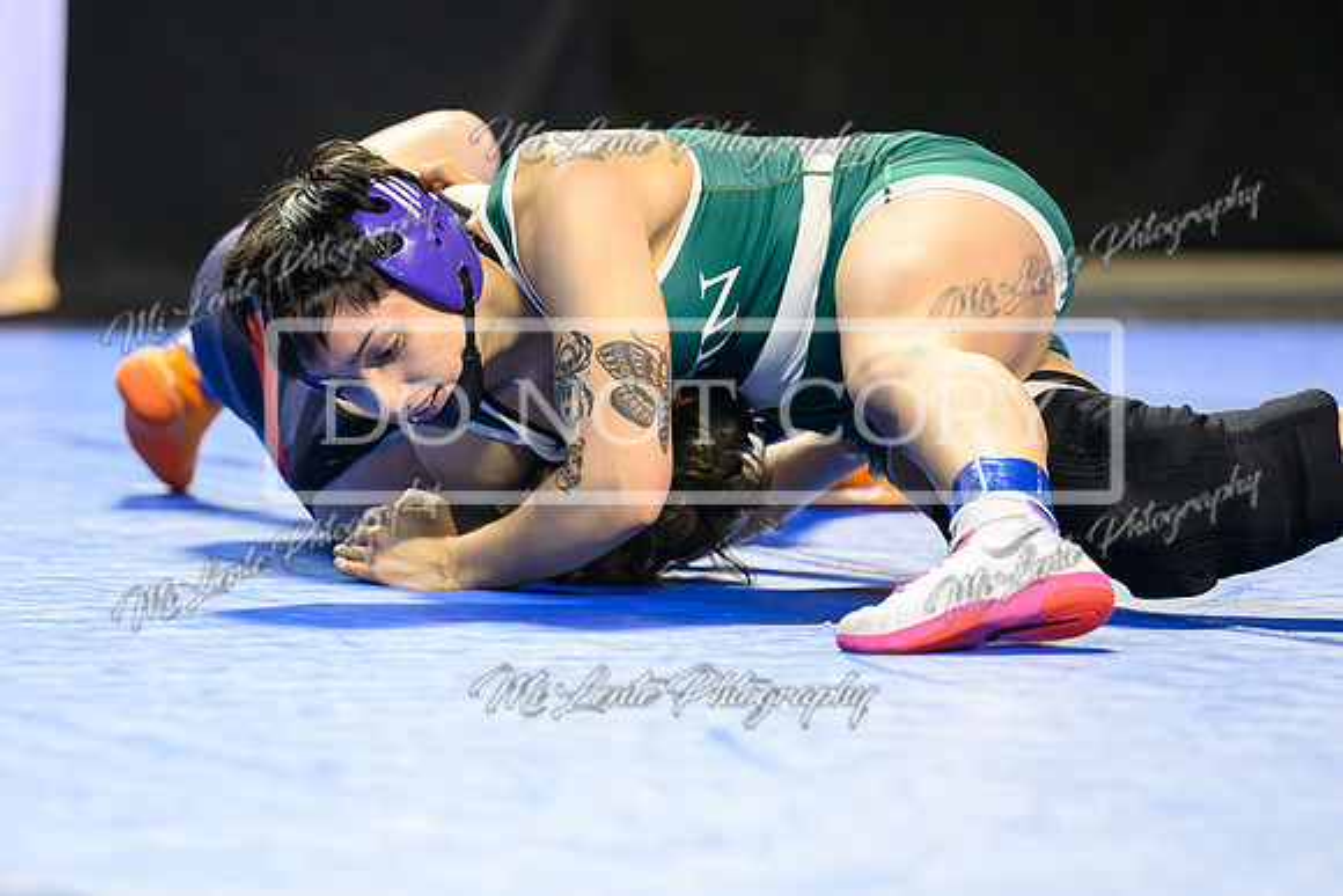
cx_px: 481
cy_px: 628
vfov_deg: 5.5
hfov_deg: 8.2
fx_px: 9368
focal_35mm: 251
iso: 3200
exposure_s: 1/800
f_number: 2.8
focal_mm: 175
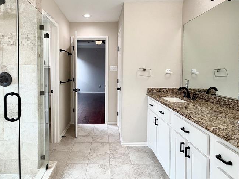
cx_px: 100
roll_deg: +0.3
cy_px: 75
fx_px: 152
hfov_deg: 75.8
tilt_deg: -1.5
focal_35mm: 22
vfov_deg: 60.7
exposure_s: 1/120
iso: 80
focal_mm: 2.22
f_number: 2.2
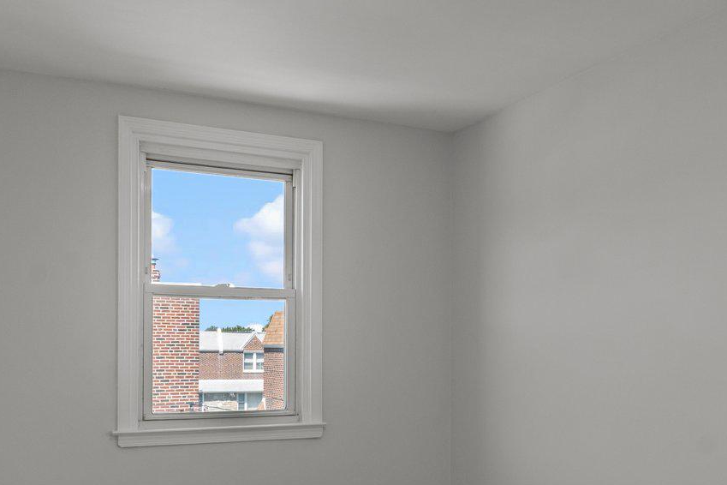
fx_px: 828
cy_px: 331
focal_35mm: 41
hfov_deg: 47.0
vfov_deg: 32.3
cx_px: 456
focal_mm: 17
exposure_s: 1/60
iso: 1000
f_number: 8
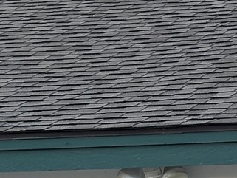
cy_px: 349
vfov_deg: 4.8
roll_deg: +0.8
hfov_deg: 6.4
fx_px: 2096
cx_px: 392
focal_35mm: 306
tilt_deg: -0.4
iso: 50
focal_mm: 6.86
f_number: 1.78
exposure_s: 1/180
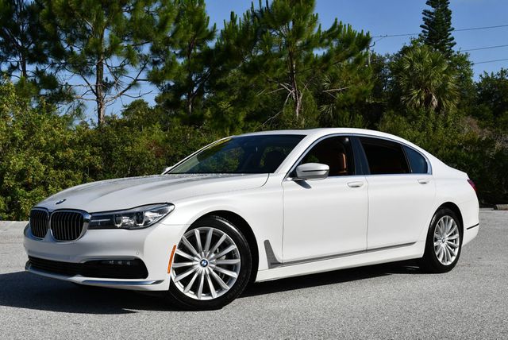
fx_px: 678
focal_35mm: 48
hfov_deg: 41.1
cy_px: 170
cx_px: 254
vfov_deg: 28.1
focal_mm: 24
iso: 100
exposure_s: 1/320
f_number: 9
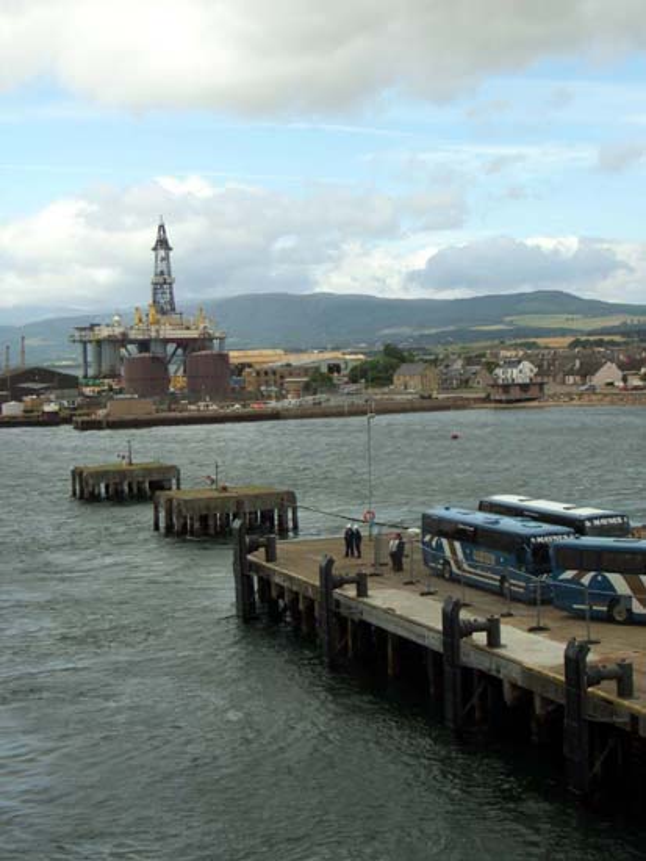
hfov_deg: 23.7
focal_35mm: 62
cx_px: 323
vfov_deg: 31.2
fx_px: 1542
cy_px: 430
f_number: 5.6
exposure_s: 1/250
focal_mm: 10.2
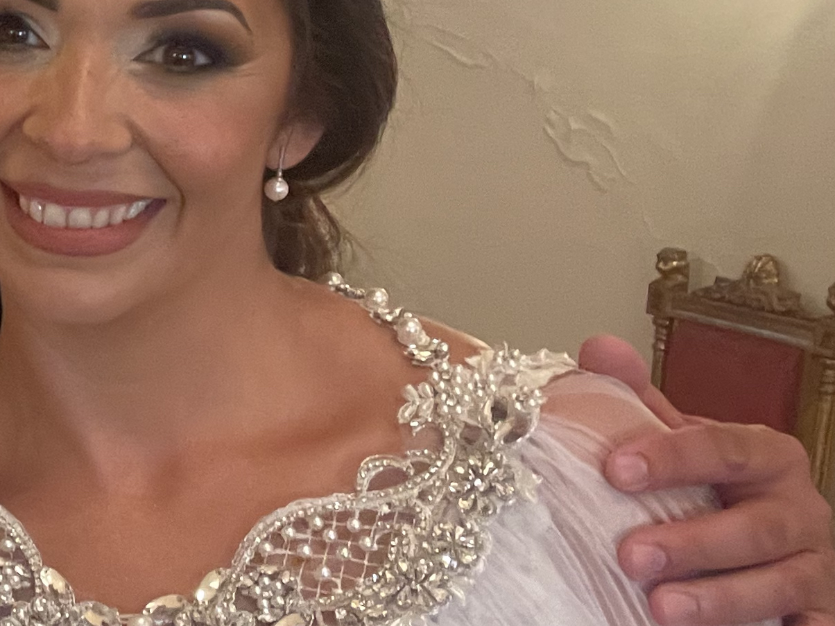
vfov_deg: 18.7
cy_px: 12
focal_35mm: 77
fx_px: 1857
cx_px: -411
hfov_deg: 21.4
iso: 320
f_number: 2.2
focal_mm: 2.71
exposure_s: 1/33
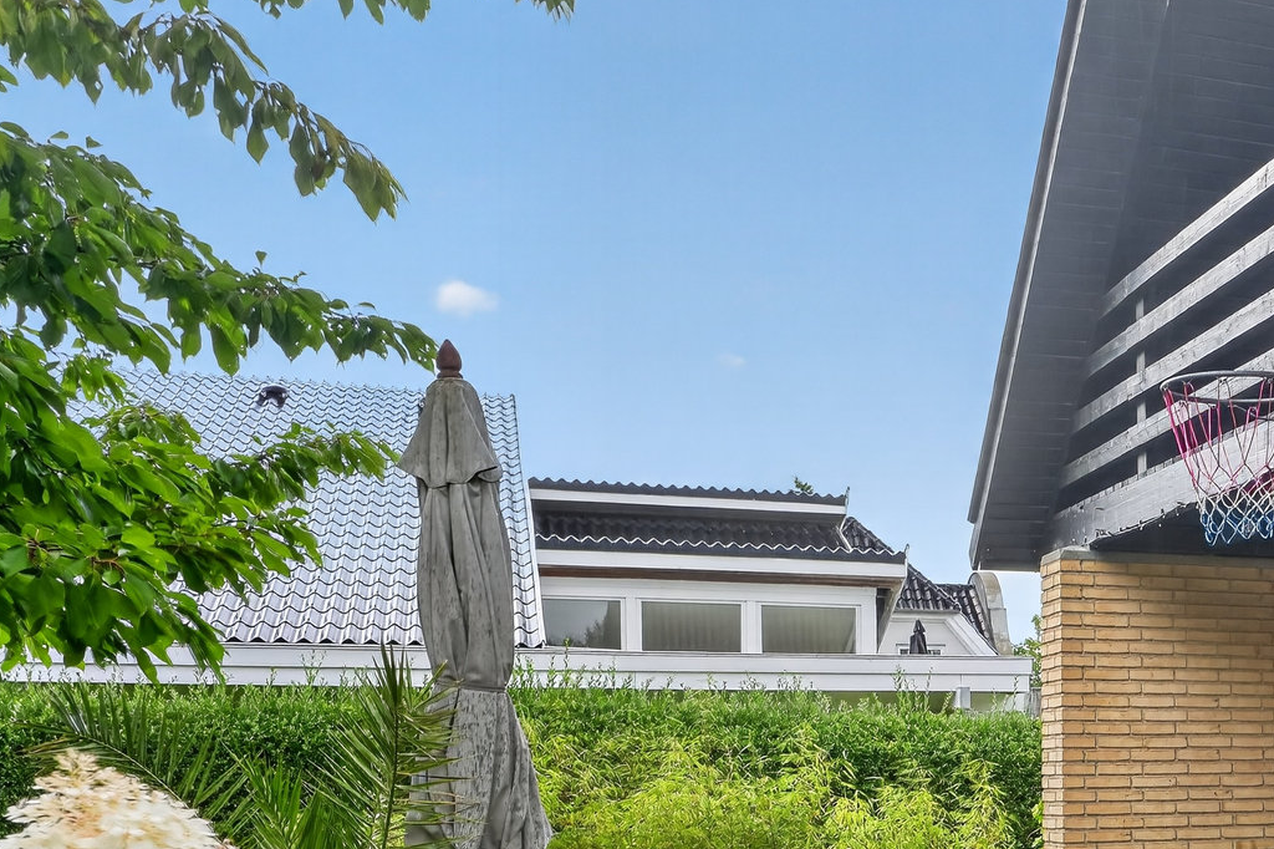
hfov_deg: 34.9
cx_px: 1347
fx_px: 1769
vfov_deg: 25.9
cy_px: 795
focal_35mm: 50
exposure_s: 1/125
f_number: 8
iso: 400
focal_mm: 20
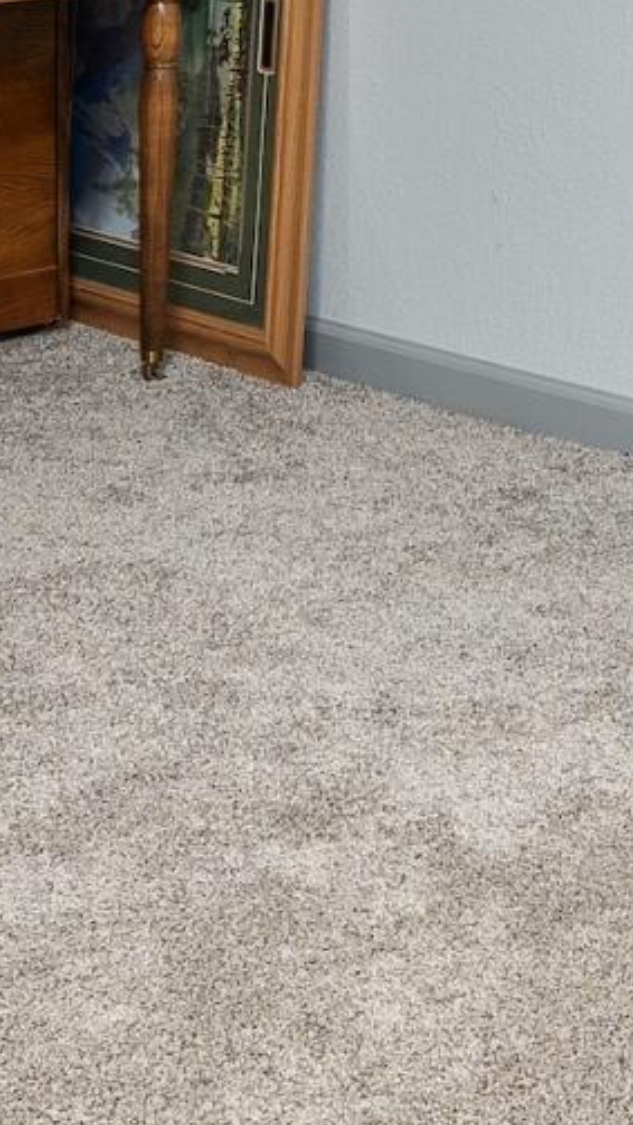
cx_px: 573
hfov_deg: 12.0
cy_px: -382
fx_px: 2983
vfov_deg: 19.5
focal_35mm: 100
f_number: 8
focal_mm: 16
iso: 400
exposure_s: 1/2
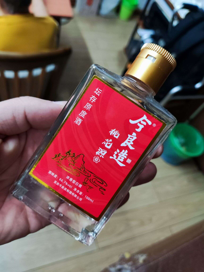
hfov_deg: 54.9
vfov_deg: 69.4
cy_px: 136
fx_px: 196
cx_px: 102
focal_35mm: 25
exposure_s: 1/33
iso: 671
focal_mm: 4.71
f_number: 1.79
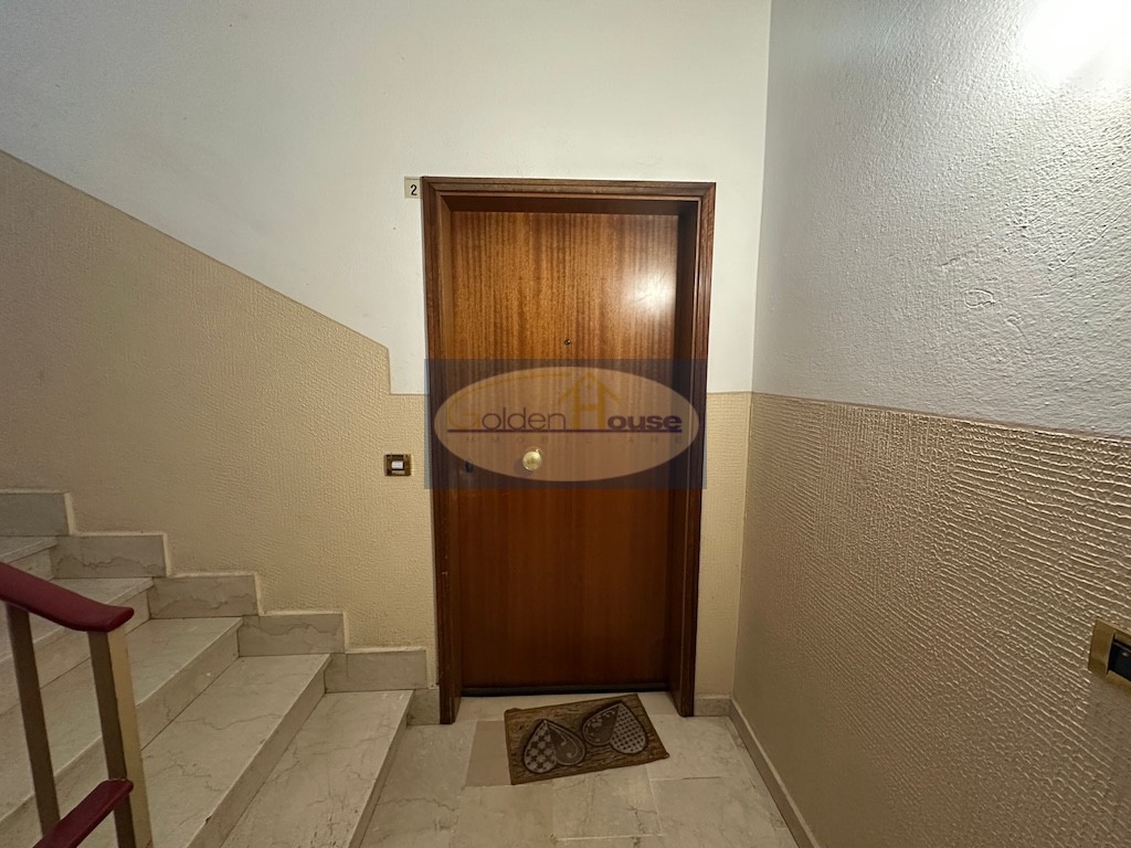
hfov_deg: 102.1
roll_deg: +0.2
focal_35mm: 14
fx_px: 457
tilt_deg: -7.6
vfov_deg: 85.7
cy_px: 424
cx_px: 566
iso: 640
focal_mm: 2.22
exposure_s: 1/50
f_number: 2.2
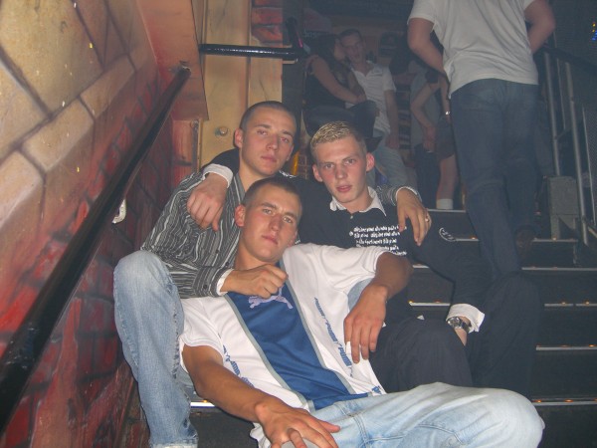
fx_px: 655
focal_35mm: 38
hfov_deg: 49.0
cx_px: 298
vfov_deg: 37.7
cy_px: 224
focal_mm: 7.9
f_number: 2.8
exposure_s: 1/60
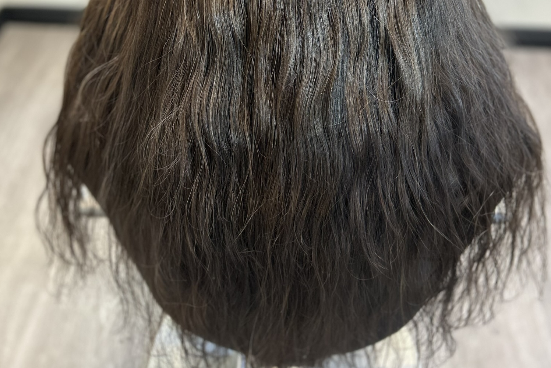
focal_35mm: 37
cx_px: 275
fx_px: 566
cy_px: -8
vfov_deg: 32.7
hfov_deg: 51.9
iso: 125
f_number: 1.5
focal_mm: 5.7
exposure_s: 1/60
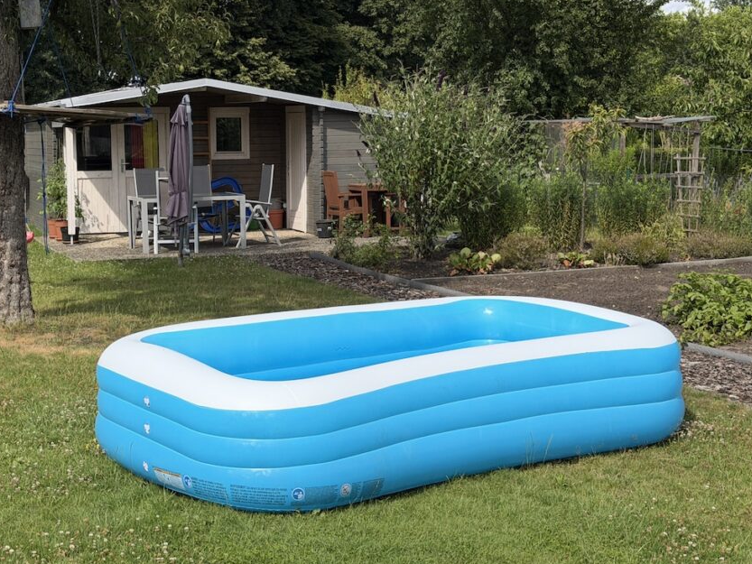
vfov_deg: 24.8
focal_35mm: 59
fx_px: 1282
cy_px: 243
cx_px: 294
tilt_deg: -4.9
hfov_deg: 32.6
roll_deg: +0.7
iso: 64
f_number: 1.78
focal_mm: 6.76
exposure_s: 1/7874
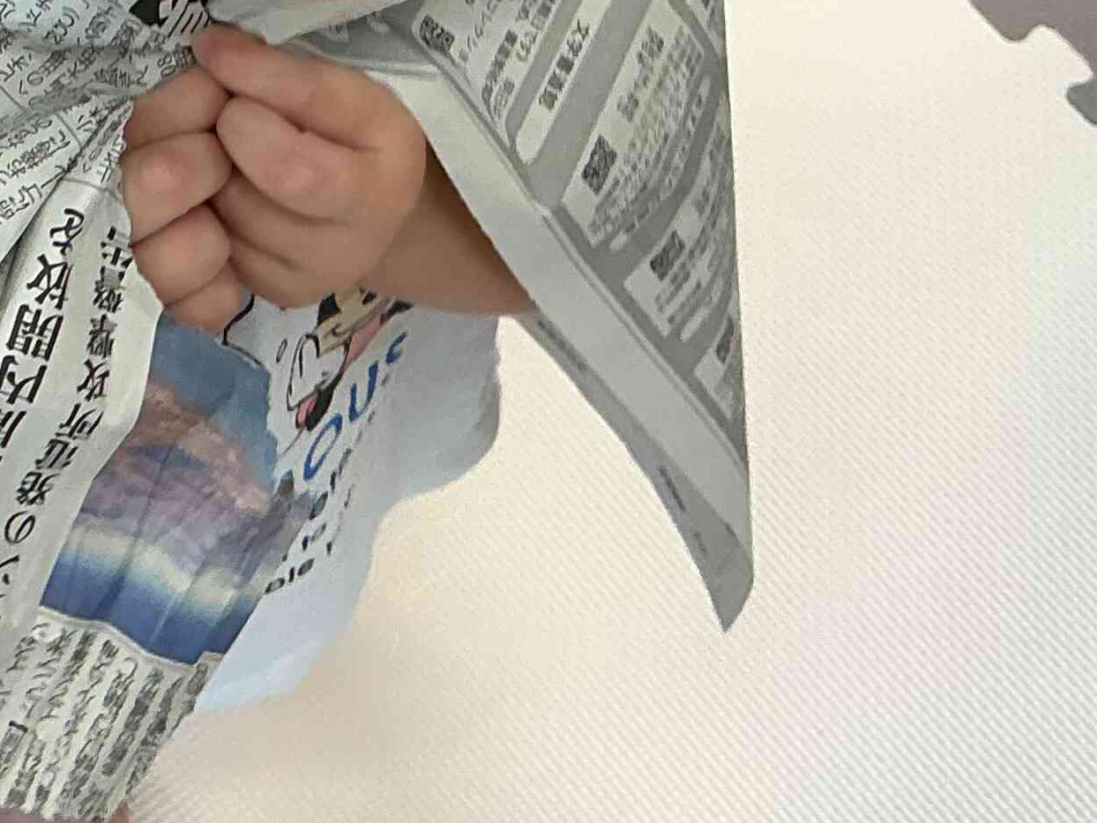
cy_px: -321
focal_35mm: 94
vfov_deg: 14.9
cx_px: -129
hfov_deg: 19.9
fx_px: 2979
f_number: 1.8
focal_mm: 3
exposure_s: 1/120
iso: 25
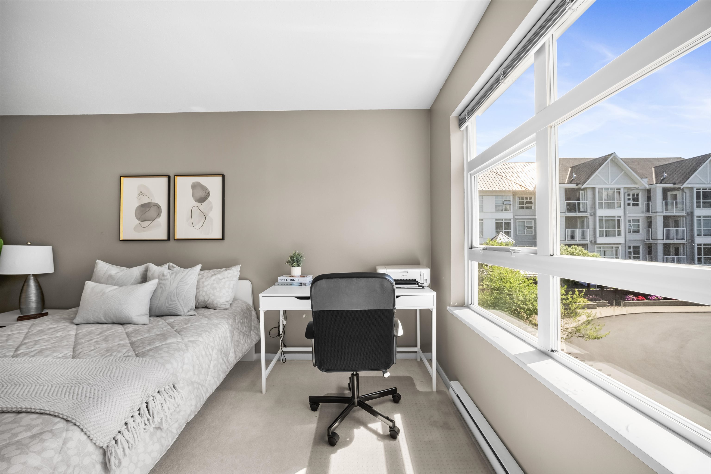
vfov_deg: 83.3
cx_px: 356
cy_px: 237
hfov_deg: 106.3
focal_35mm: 14
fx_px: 267
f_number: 9
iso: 250
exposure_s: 1/50
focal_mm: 9
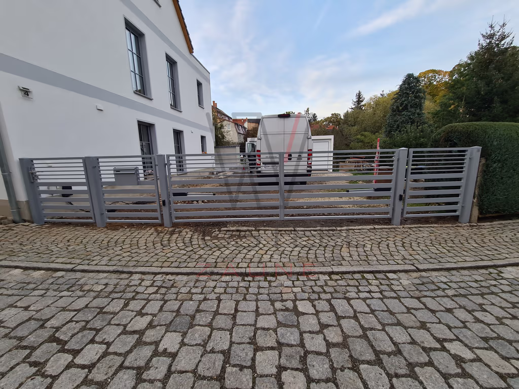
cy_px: 194
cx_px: 260
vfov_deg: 89.9
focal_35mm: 13
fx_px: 195
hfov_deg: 106.2
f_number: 2.2
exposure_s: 1/100
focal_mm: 2.2
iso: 64
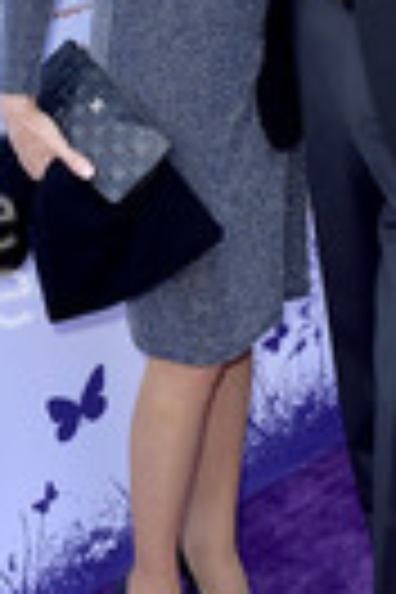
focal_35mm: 88
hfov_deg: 15.5
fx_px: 1452
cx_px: 295
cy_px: 76
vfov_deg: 22.6
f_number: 6.3
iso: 200
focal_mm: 29
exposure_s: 1/250
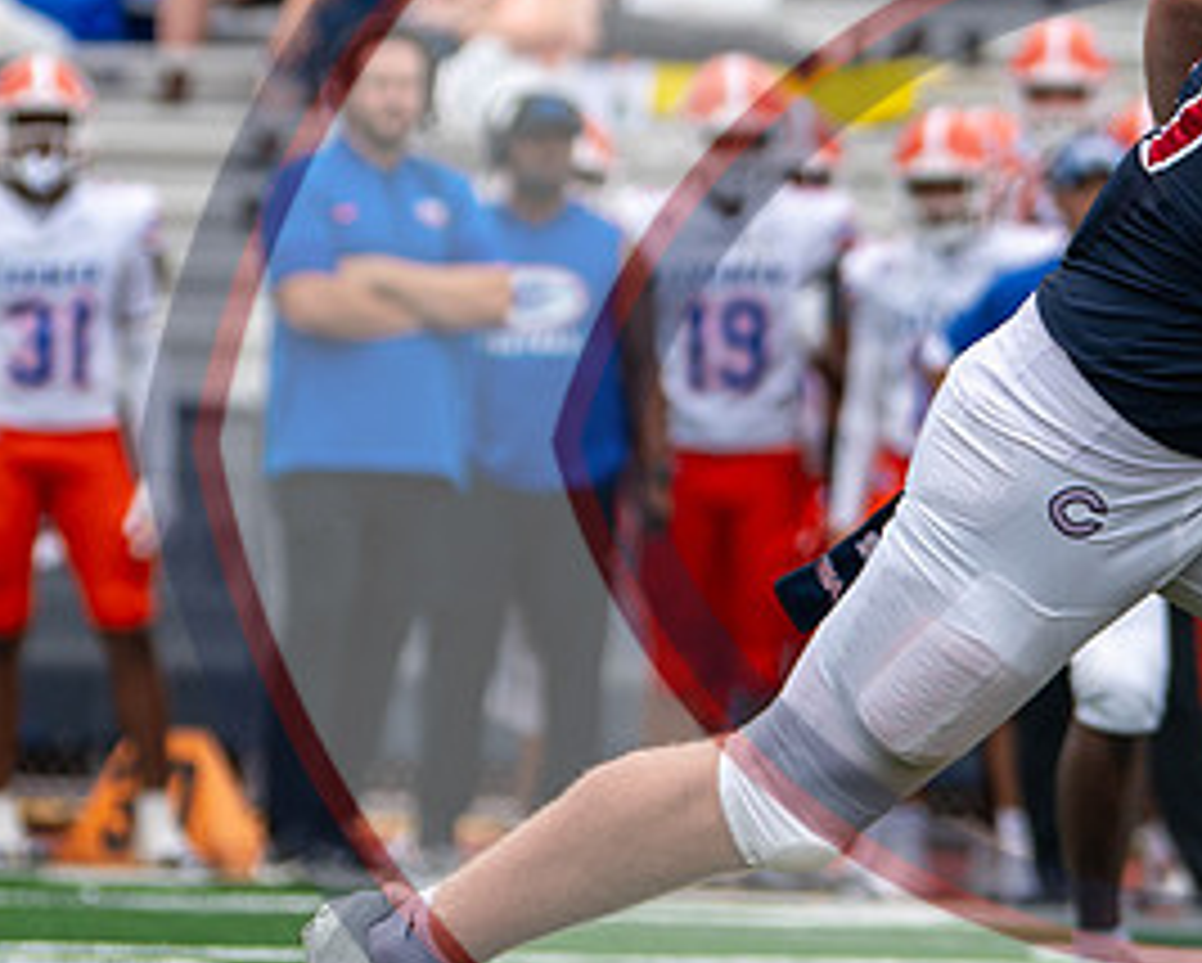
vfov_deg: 2.0
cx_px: 1484
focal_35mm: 774
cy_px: 229
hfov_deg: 2.5
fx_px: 27555
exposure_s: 1/1000
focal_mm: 135
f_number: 2.8
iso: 100
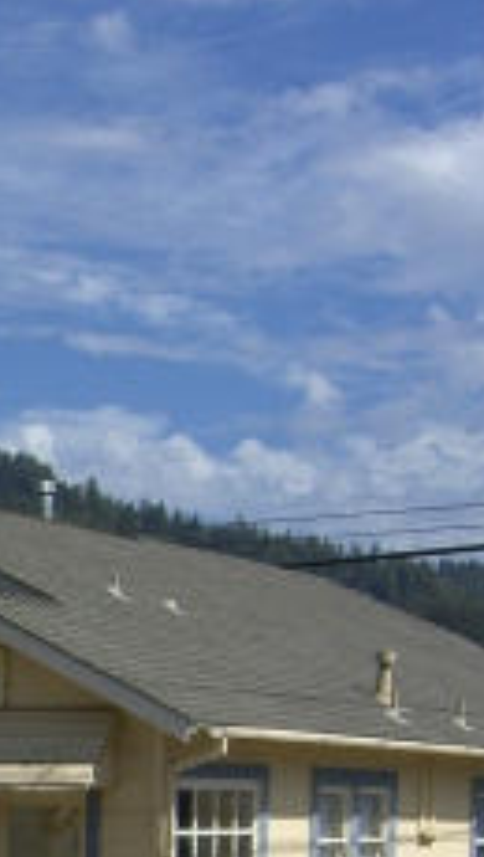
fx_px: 2614
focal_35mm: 115
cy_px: 887
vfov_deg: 18.1
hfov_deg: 10.1
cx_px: -339
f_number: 8
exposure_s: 1/320
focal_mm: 7.9
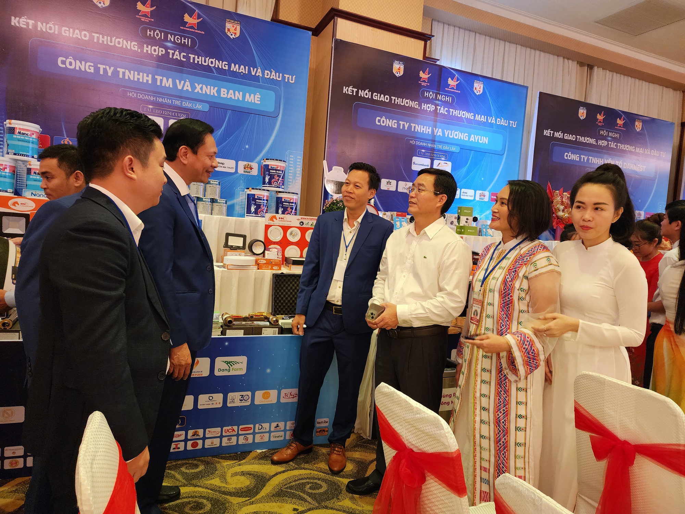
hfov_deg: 73.9
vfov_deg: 58.9
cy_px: 257
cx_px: 342
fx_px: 455
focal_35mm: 23
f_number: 1.8
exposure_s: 1/100
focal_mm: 6.4
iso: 400
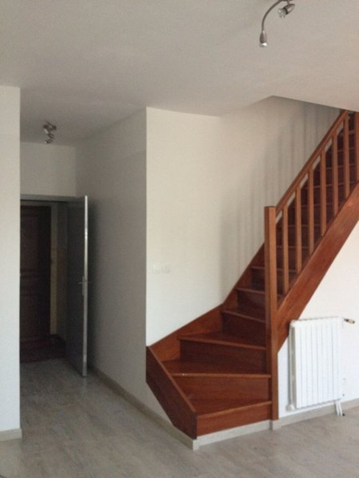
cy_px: 239
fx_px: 484
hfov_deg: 40.7
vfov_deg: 52.6
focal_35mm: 35
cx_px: 180
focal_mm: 4.28
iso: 320
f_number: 2.4
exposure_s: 1/20
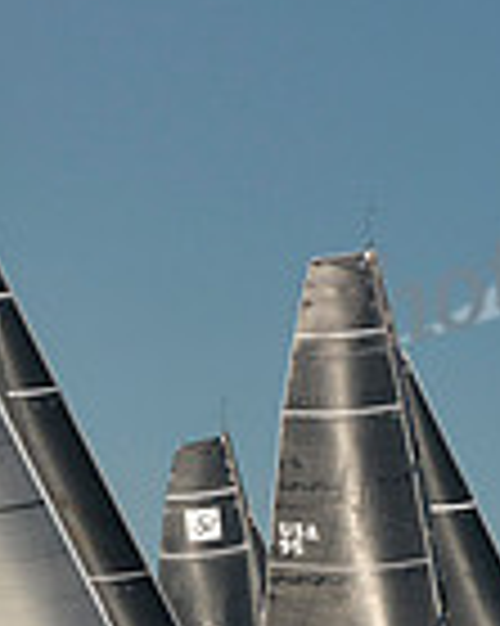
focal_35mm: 352
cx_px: 72
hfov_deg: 4.4
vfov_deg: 5.5
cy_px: 547
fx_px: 6518
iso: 400
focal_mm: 90
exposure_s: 1/1600
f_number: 6.3
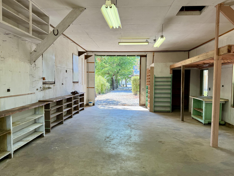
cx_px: 117
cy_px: 90
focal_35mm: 25
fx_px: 169
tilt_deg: -3.4
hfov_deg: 69.4
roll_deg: -1.4
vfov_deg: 54.9
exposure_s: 1/291
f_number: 1.78
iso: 100
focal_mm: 6.76
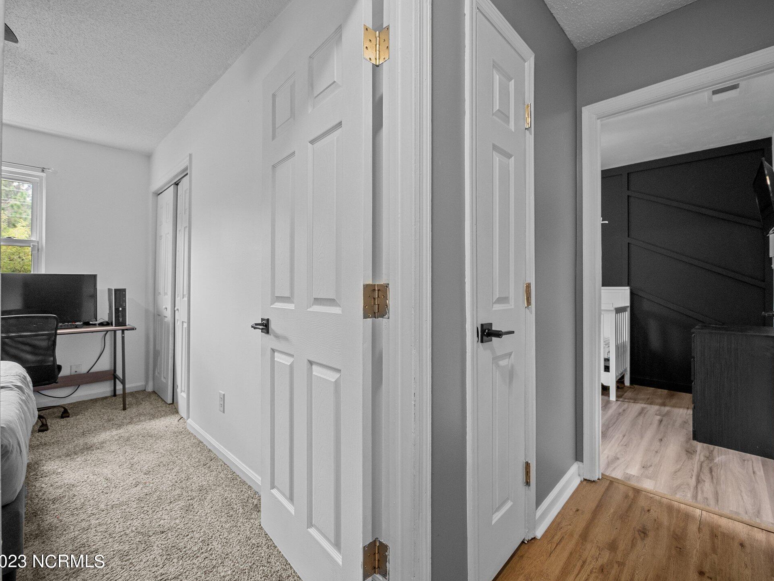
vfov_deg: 81.7
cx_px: 388
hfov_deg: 98.2
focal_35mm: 15
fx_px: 335
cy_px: 278
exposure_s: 1/10
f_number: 4
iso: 400
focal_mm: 7
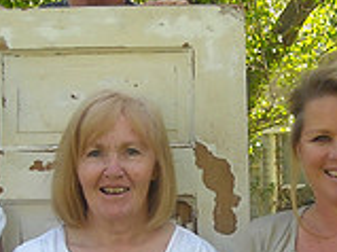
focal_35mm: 128
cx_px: 203
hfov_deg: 15.4
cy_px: 219
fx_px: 1245
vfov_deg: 11.5
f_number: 2.8
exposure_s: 1/201
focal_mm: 5.7
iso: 64
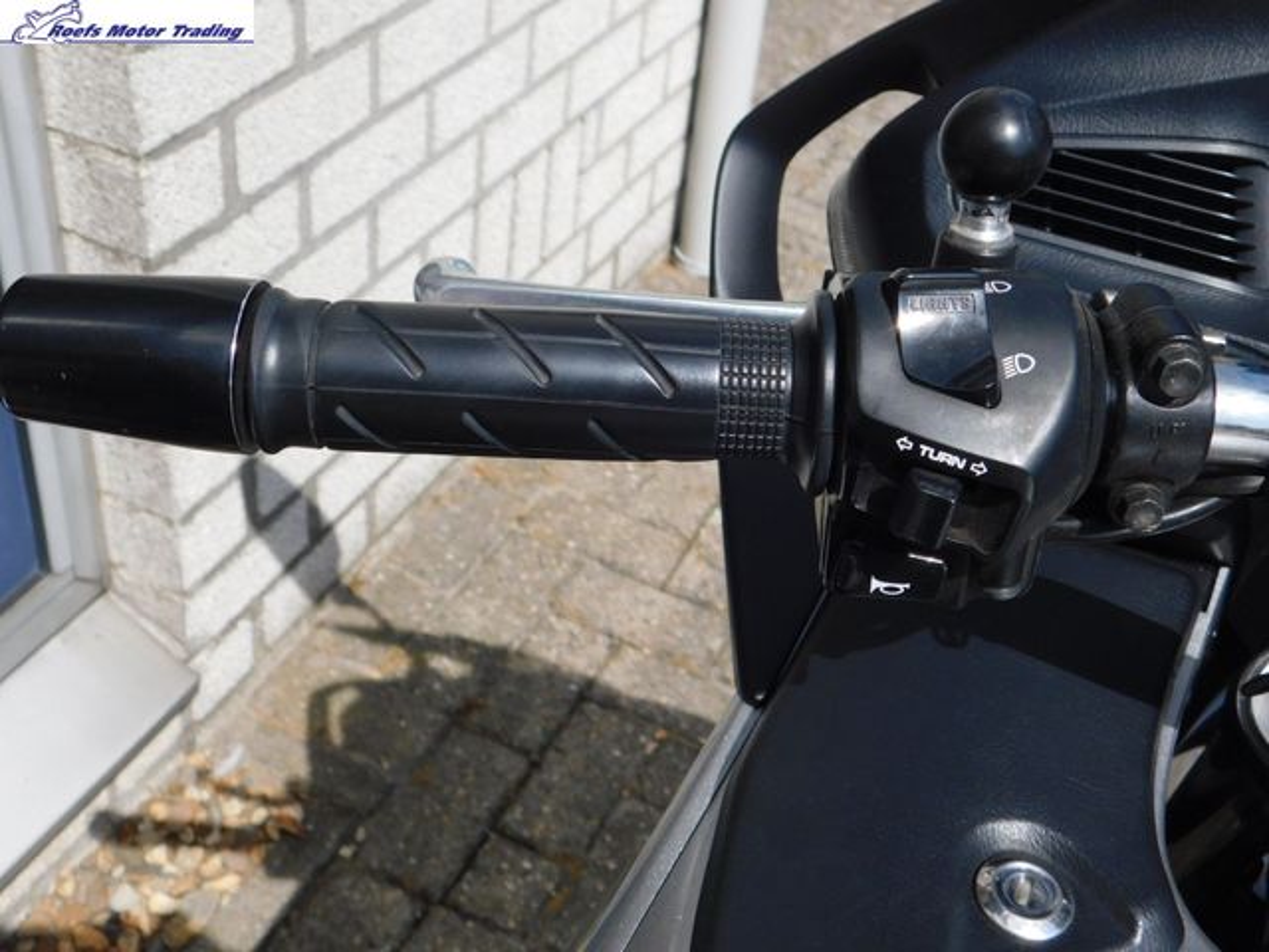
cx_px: 634
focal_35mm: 40
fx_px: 1466
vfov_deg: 36.0
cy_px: 476
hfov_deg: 46.8
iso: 125
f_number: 3.6
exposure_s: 1/1250
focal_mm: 7.1
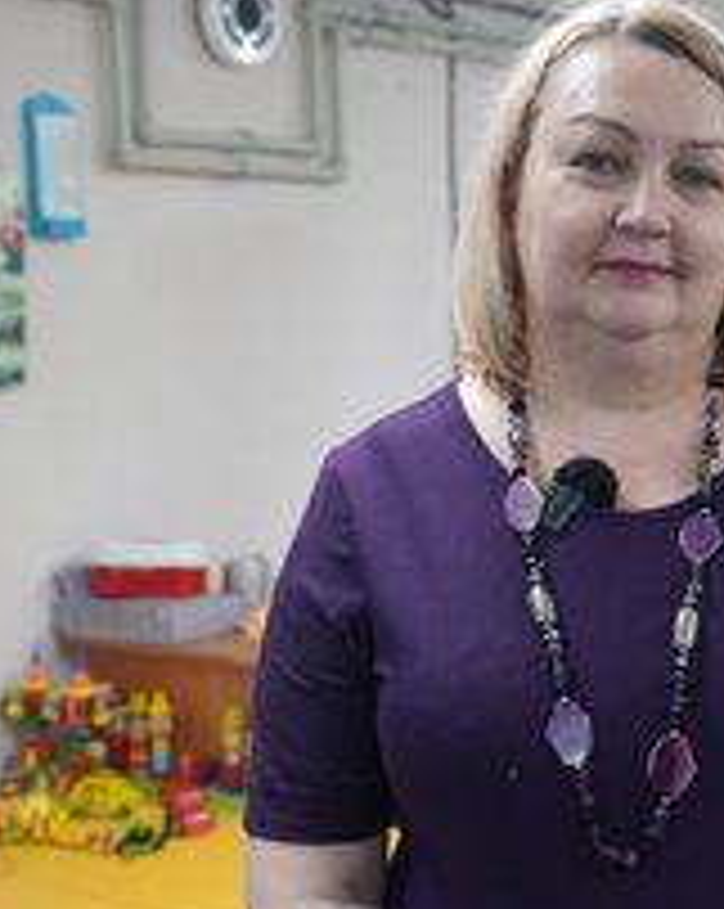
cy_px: 452
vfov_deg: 28.3
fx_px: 1799
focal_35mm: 67
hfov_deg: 21.7
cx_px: 773
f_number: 4
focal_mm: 36
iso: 1250
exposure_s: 1/160
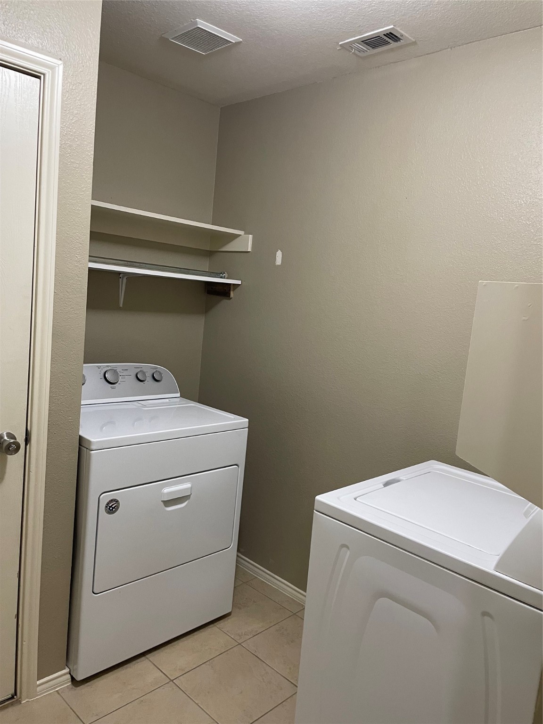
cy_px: 362
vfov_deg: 67.3
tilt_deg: -7.2
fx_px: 544
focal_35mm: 26
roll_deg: -6.1
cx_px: 272
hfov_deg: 53.1
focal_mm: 4.2
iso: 160
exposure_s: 1/60
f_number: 1.6
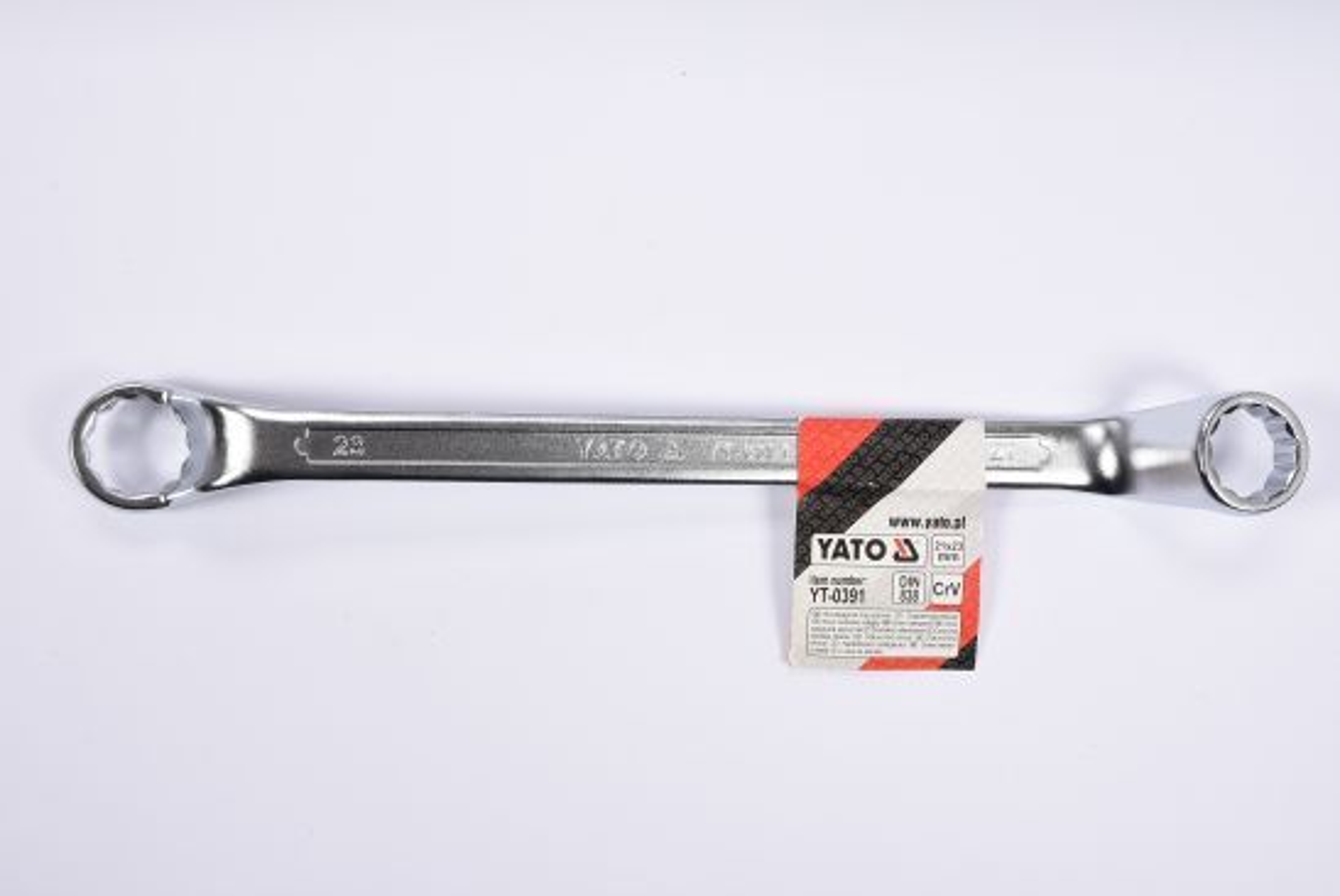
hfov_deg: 35.0
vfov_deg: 23.8
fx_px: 2124
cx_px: 670
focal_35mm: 57
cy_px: 448
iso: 250
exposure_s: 1/125
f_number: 16
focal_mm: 38
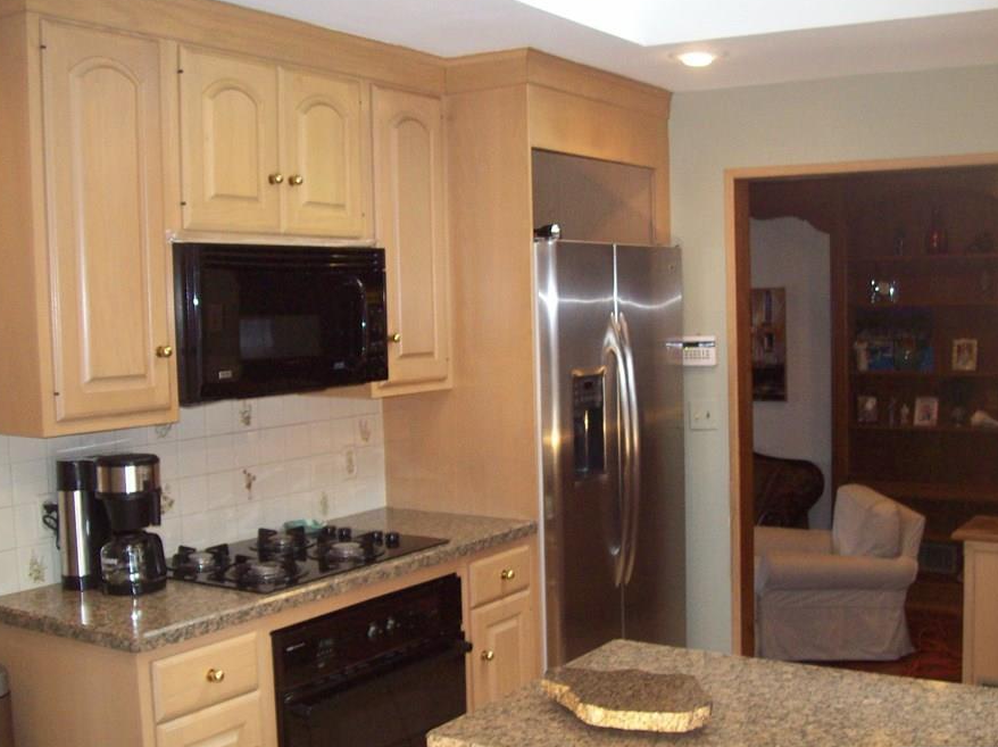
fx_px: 1210
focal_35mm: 42
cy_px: 383
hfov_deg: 44.8
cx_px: 548
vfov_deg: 34.3
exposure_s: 1/64
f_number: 2.7
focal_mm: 6
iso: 200
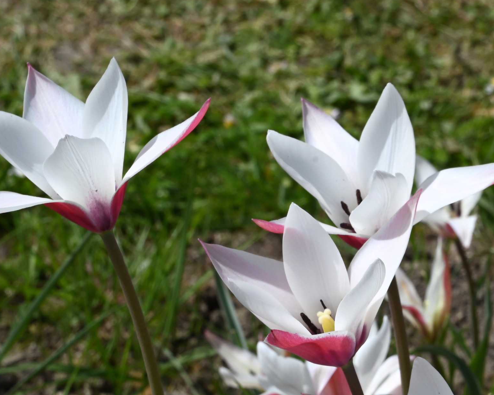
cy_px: 198
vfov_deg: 24.6
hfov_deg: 30.5
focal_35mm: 62
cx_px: 228
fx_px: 906
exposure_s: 1/125
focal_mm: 53
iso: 100
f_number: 16
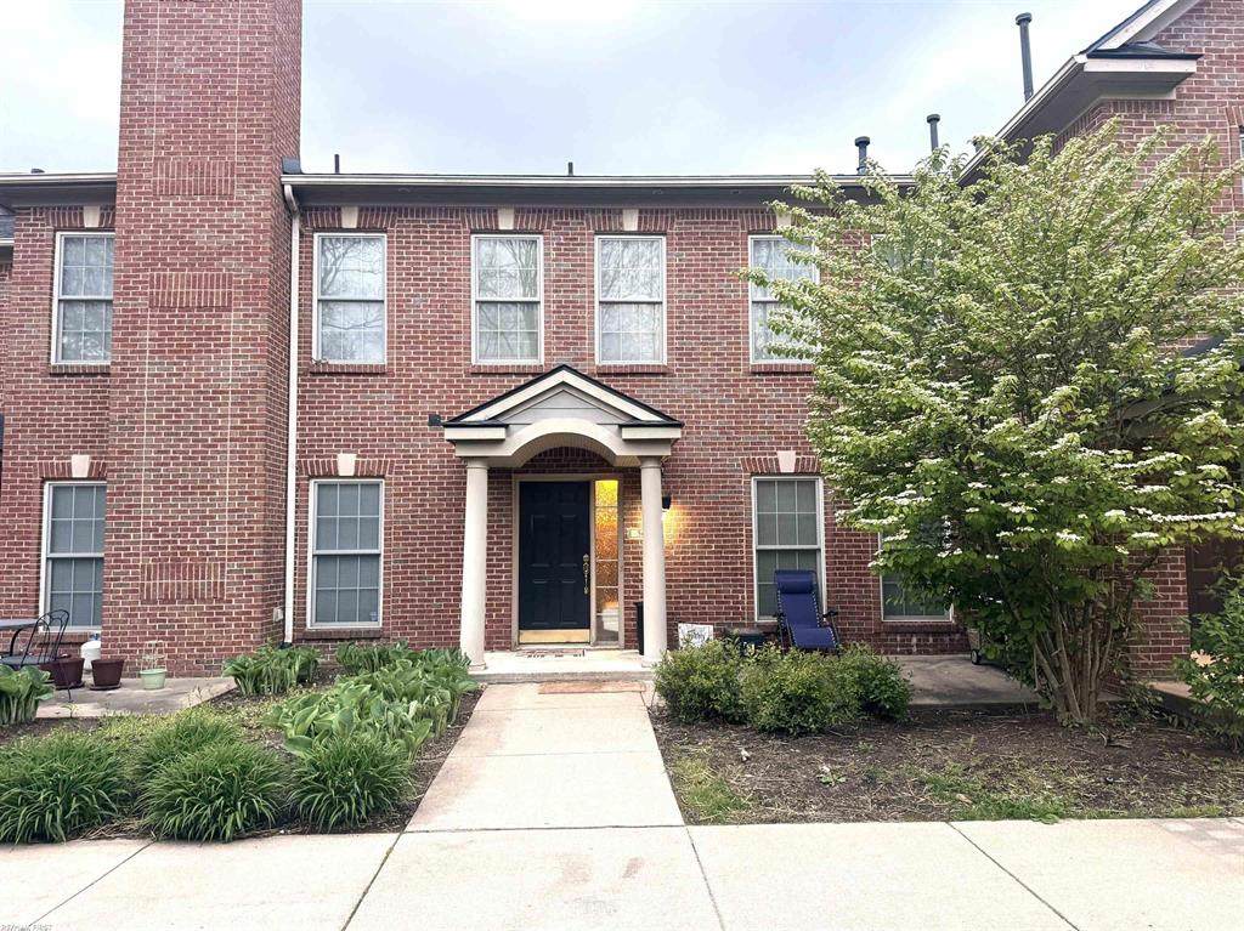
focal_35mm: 24
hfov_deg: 71.6
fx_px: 862
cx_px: 622
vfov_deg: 56.8
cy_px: 466
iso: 400
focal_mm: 6.76
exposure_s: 1/60
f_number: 1.78
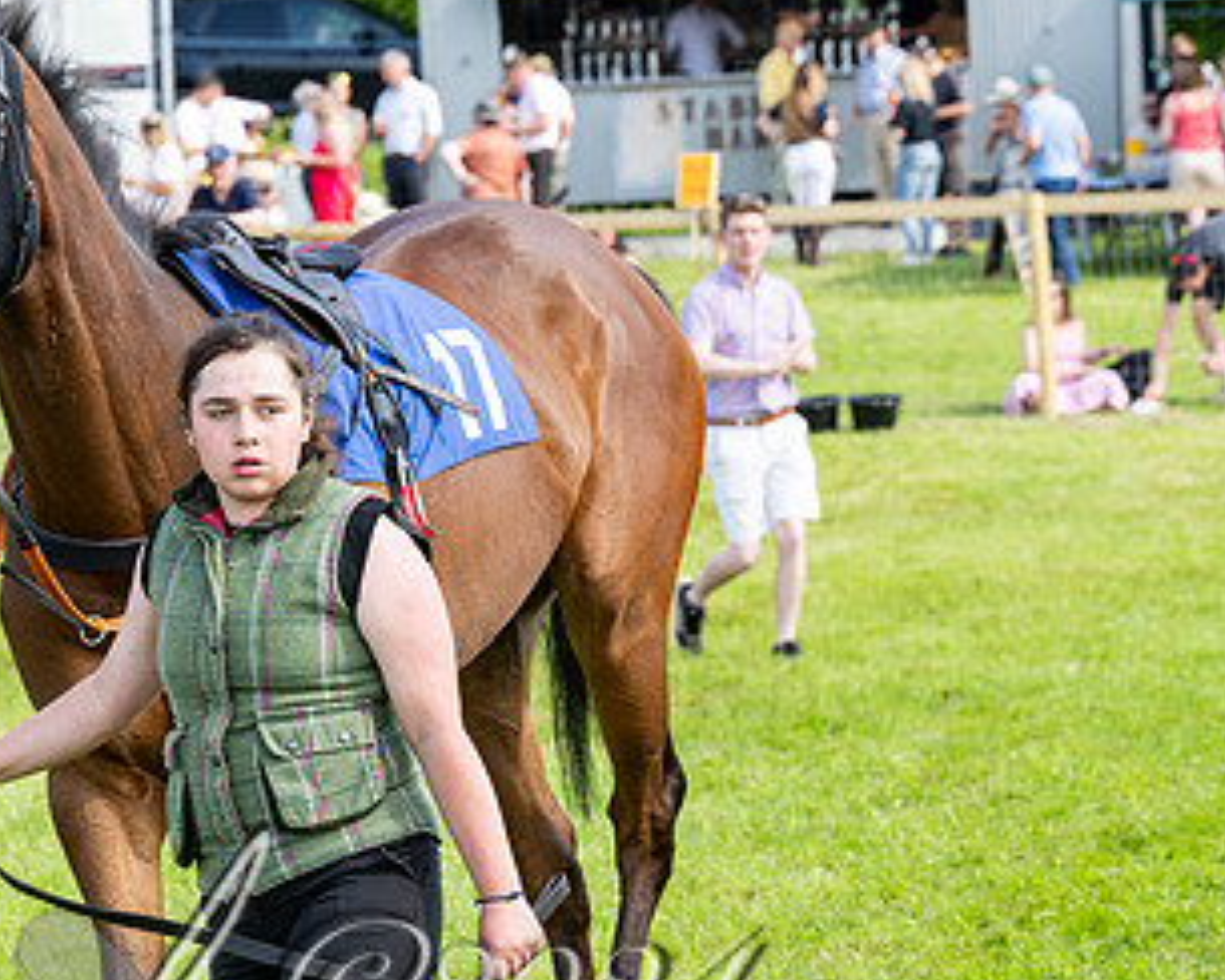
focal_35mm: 179
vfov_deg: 8.6
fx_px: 6490
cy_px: 719
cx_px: 271
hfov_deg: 10.8
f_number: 5
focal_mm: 86
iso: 200
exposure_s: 1/500
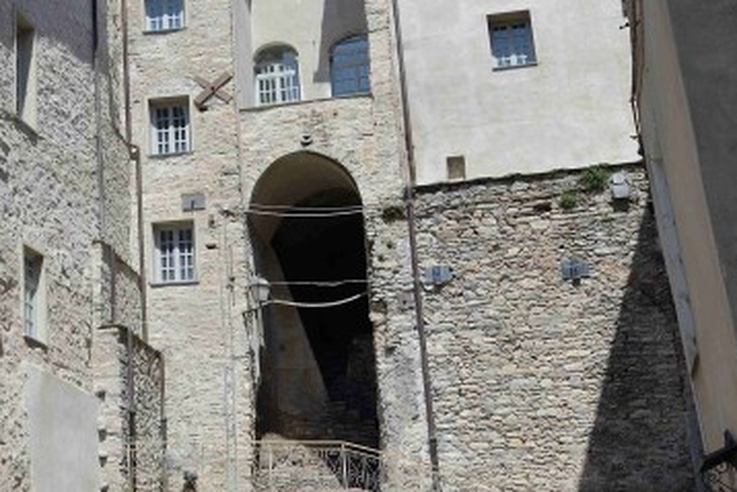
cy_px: 141
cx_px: 10
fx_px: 1290
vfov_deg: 21.5
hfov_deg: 29.8
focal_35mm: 63
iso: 100
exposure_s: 1/250
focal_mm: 22
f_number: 8
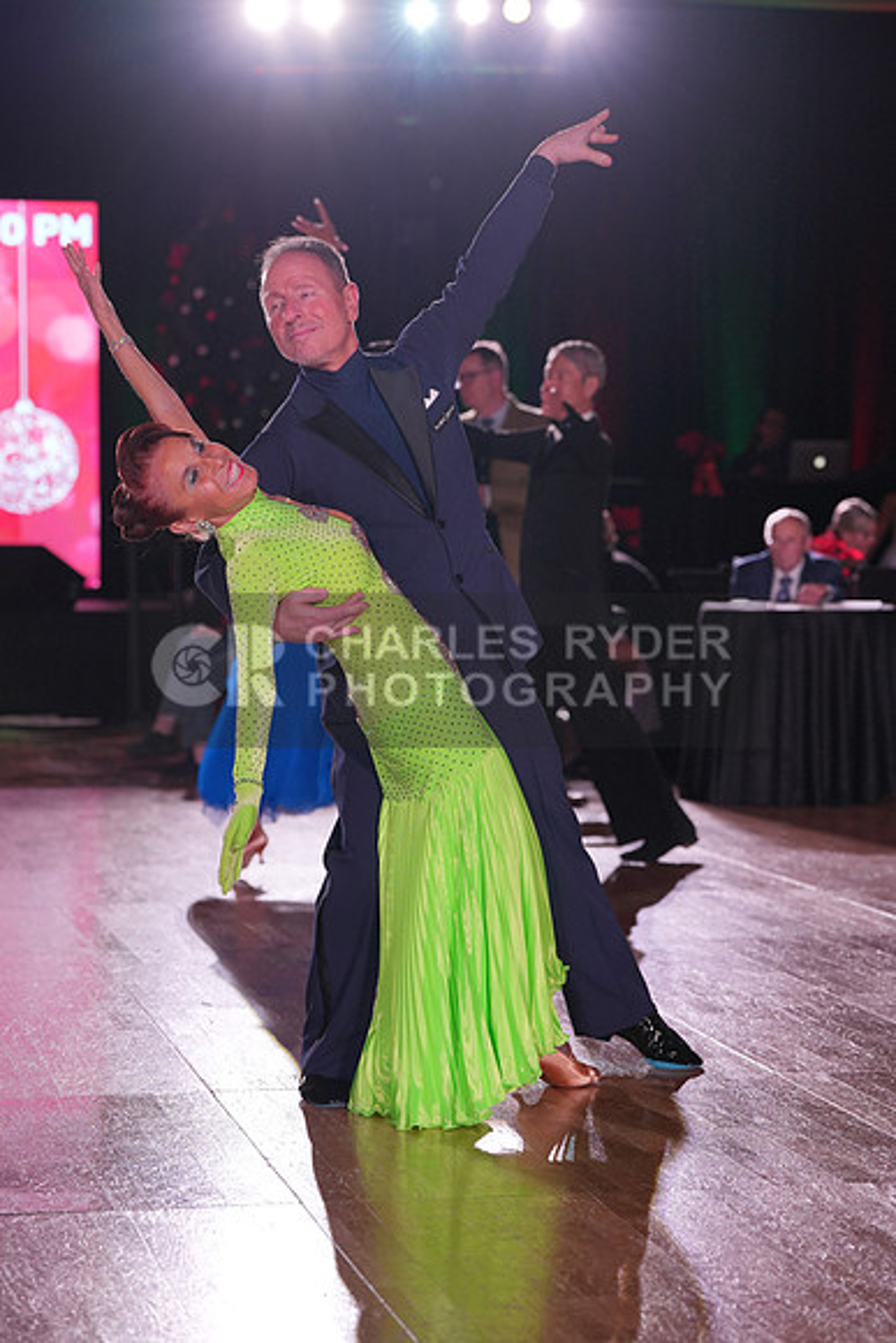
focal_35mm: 91
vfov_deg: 22.4
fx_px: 3395
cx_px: 448
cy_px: 672
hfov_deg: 15.0
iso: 1000
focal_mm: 91
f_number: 4
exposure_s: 1/500
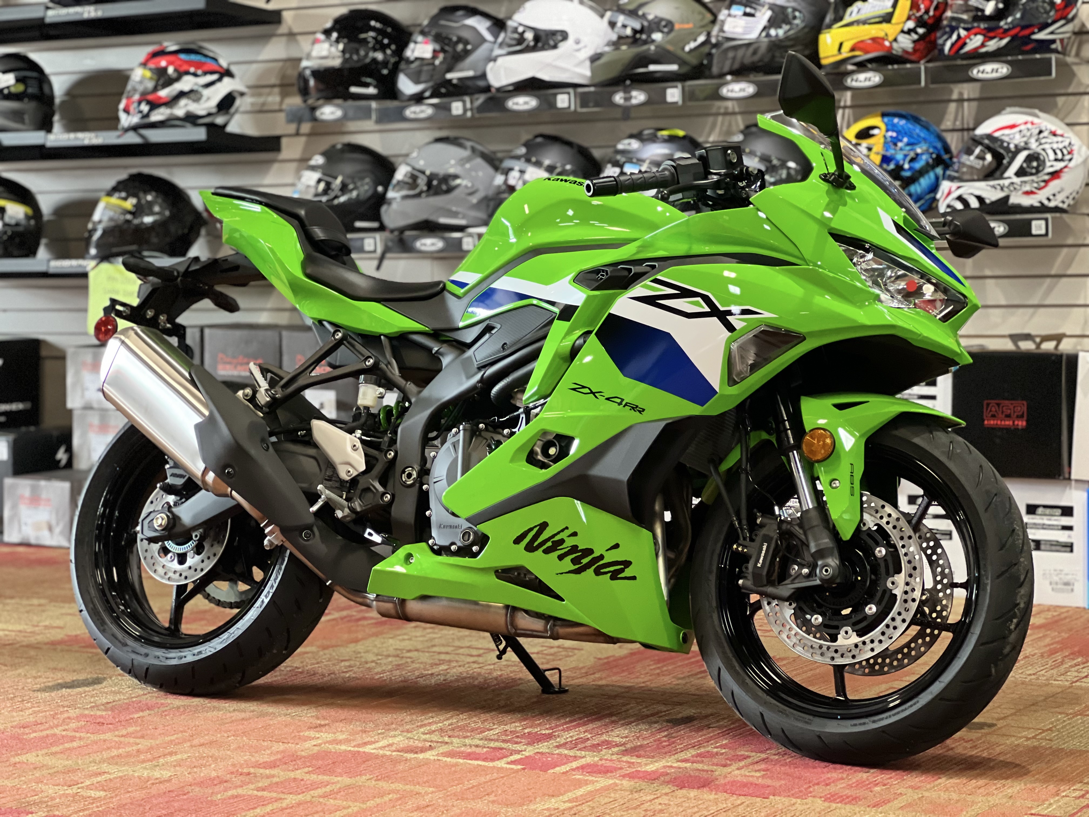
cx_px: 544
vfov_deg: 19.1
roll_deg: -0.2
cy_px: 408
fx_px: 2422
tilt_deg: -3.5
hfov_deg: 25.3
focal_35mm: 77
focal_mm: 9
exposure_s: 1/30
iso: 400
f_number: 2.8
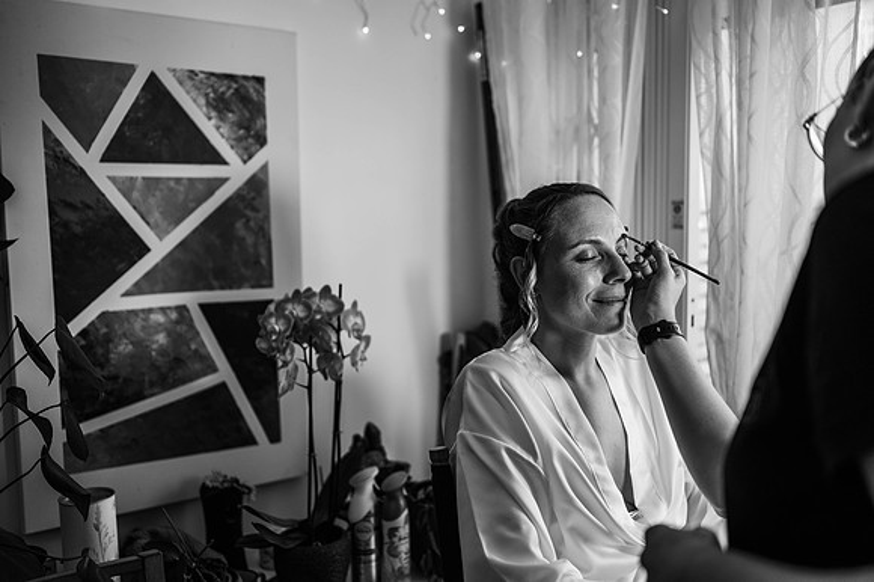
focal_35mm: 35
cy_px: 291
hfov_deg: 54.5
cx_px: 437
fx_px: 849
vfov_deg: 37.8
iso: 180
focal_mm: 35
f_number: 2
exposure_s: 1/200
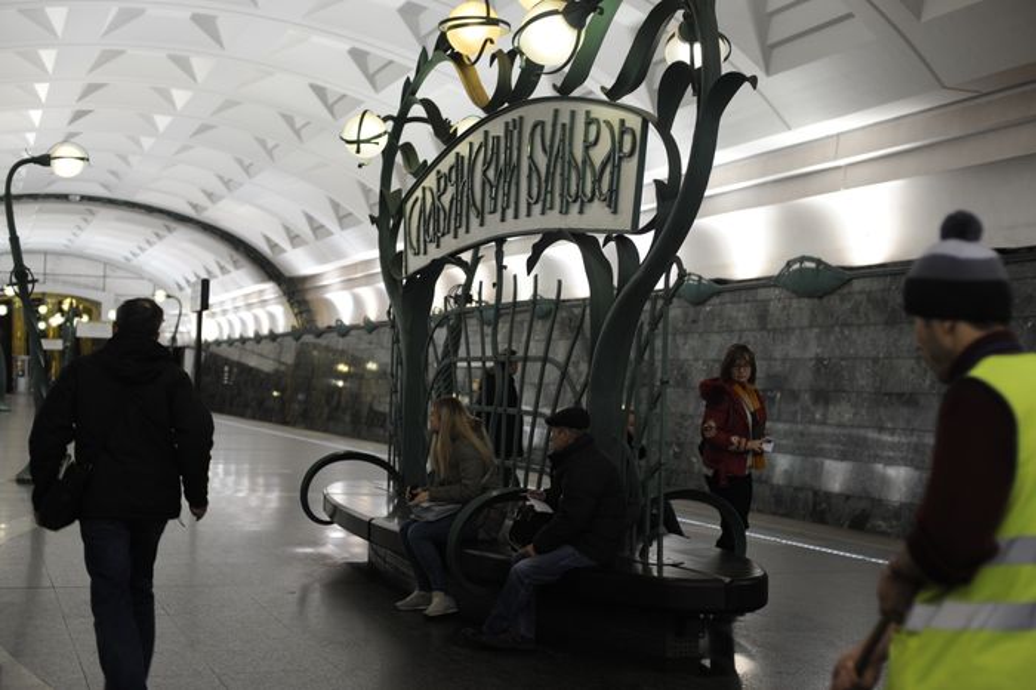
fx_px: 1438
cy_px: 345
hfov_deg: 39.6
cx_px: 518
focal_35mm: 50
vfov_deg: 27.0
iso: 800
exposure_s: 1/125
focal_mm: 50
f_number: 3.2
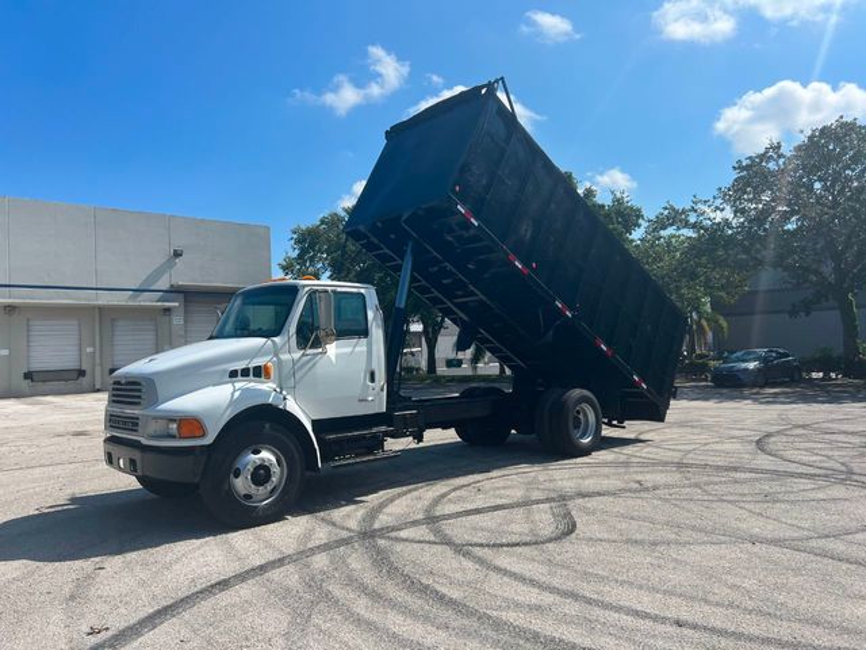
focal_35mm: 26
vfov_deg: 53.1
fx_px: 650
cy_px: 325
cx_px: 433
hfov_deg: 67.3
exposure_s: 1/5587
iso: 50
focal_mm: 5.7
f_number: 1.5
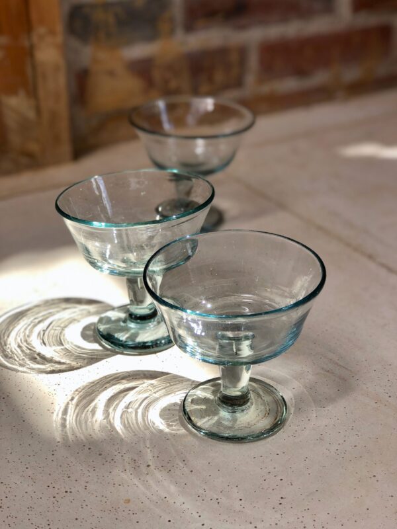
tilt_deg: -26.4
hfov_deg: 25.7
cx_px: 198
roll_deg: +1.9
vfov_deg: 33.8
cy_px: 264
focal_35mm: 57
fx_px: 872
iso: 20
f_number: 2.8
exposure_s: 1/231
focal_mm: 6.6
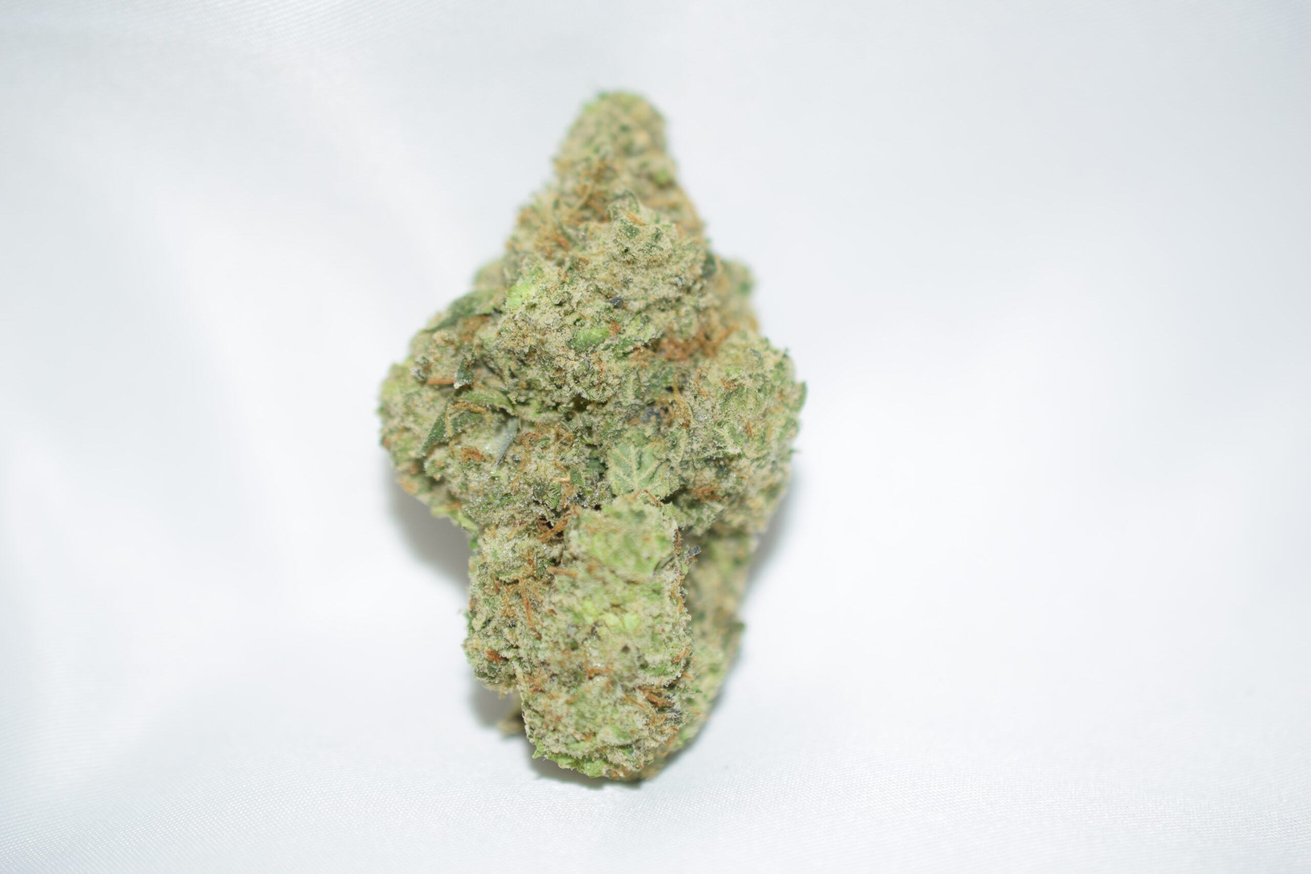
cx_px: 656
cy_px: 437
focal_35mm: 60
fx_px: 2185
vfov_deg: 22.6
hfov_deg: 33.4
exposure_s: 1/60
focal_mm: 40
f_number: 3.2
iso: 100
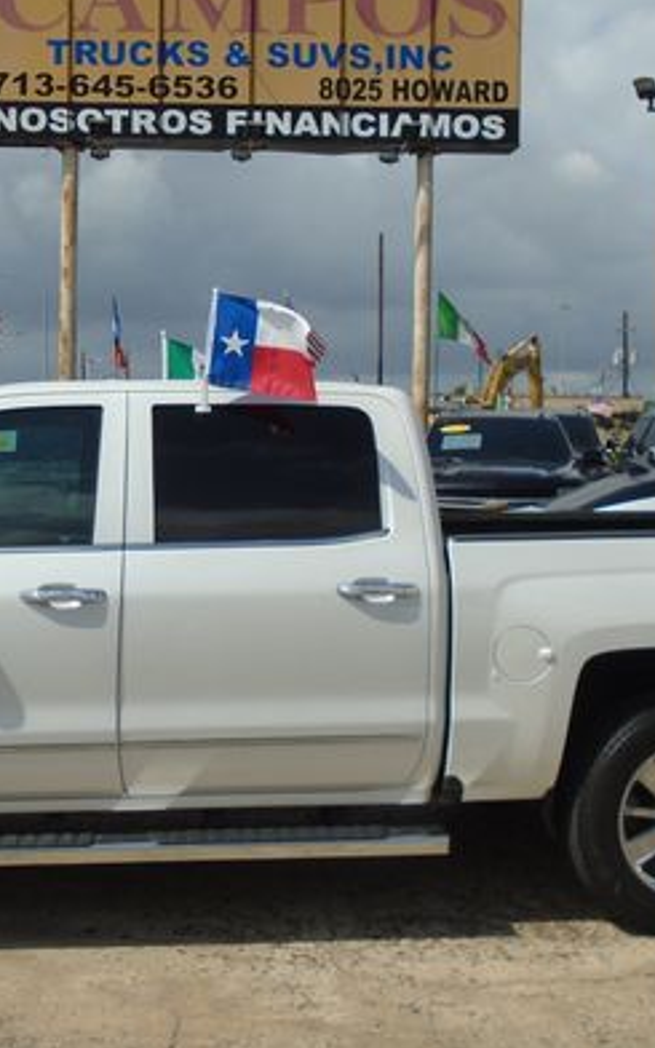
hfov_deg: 28.2
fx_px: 1285
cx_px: 166
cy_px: 503
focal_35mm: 45
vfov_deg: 44.4
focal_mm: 4.6
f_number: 8
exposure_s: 1/400
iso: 100
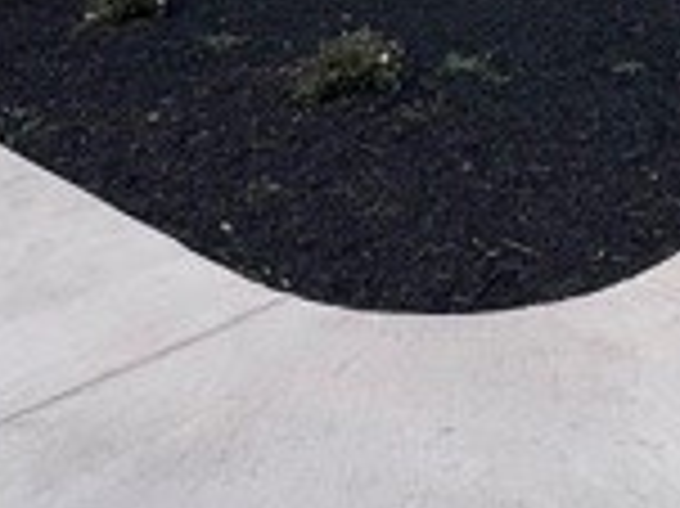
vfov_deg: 19.6
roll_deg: +1.9
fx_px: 1080
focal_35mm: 55
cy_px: -409
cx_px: 464
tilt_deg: +7.4
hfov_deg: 34.6
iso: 32
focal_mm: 1.57
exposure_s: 1/1376
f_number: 1.8
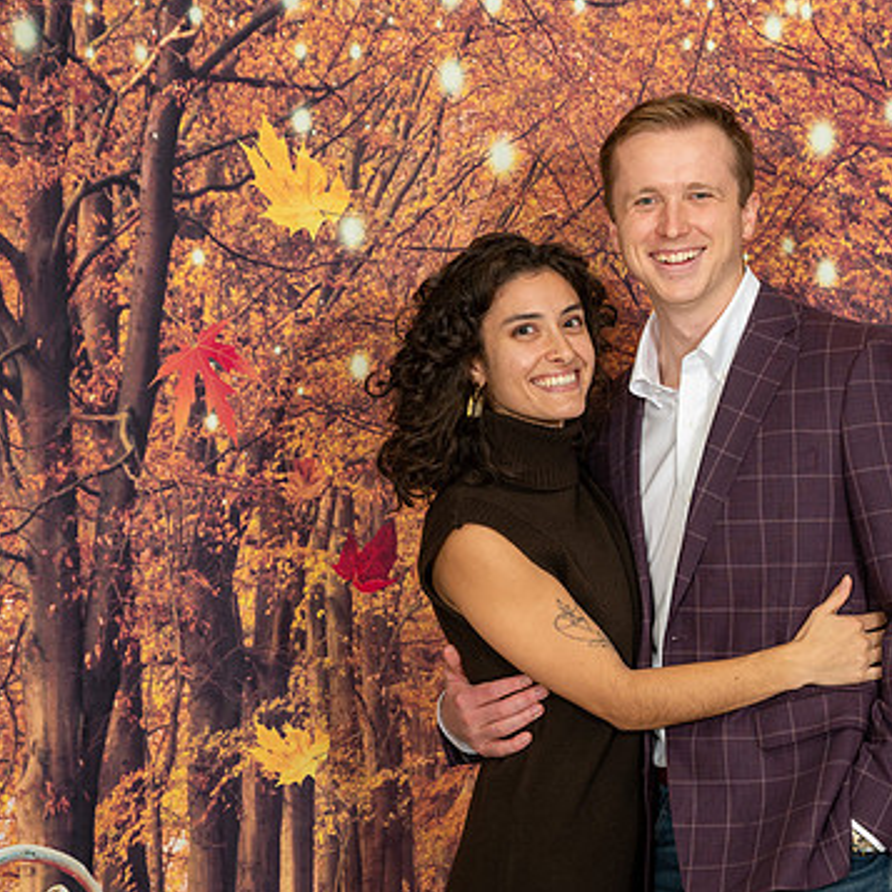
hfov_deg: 19.8
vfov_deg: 19.9
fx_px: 2536
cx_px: 677
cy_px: 465
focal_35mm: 87
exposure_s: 1/80
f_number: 5.6
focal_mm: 63
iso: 800
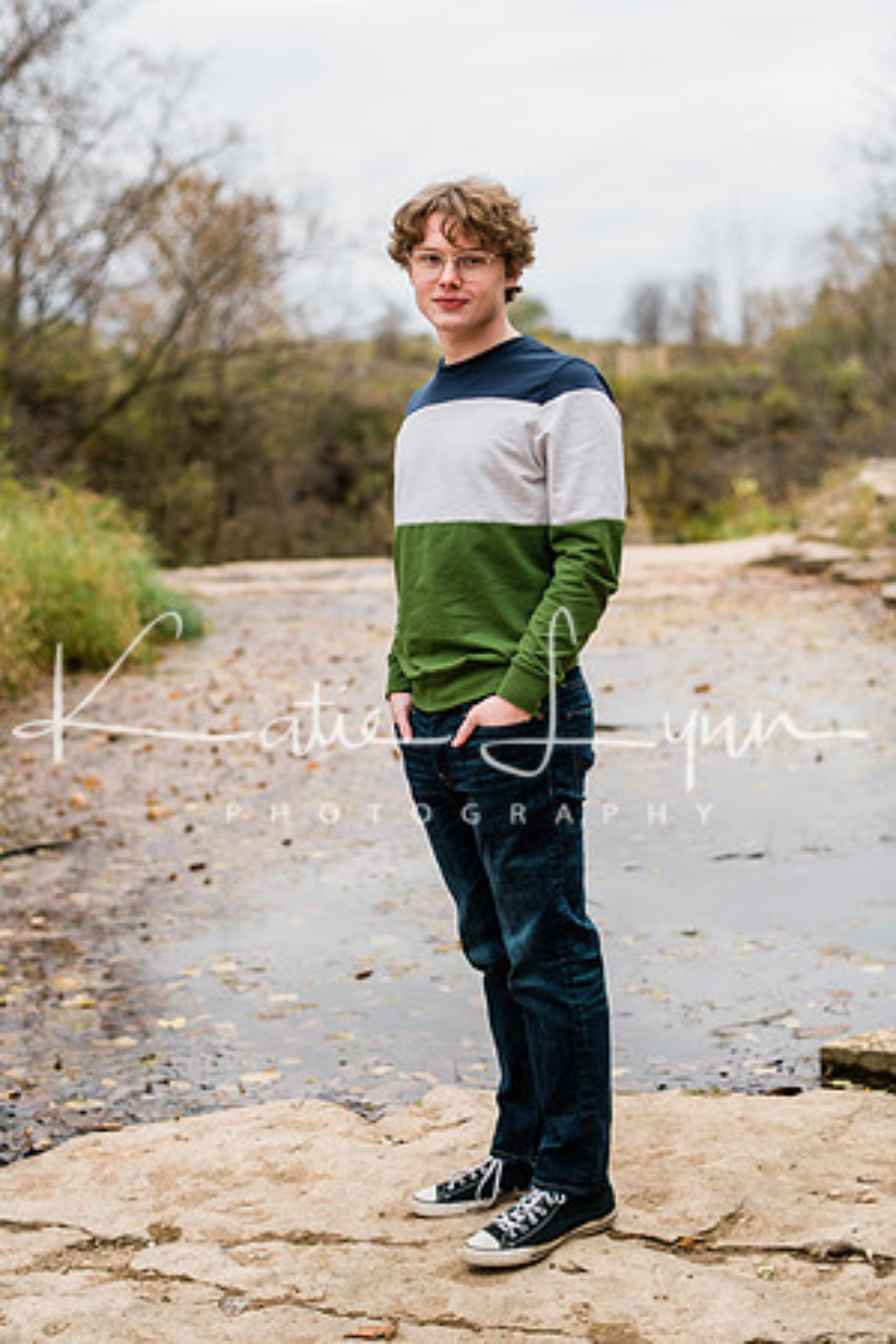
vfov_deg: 34.5
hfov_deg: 23.4
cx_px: 448
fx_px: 2165
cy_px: 672
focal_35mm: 58
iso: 250
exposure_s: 1/500
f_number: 2.8
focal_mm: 58
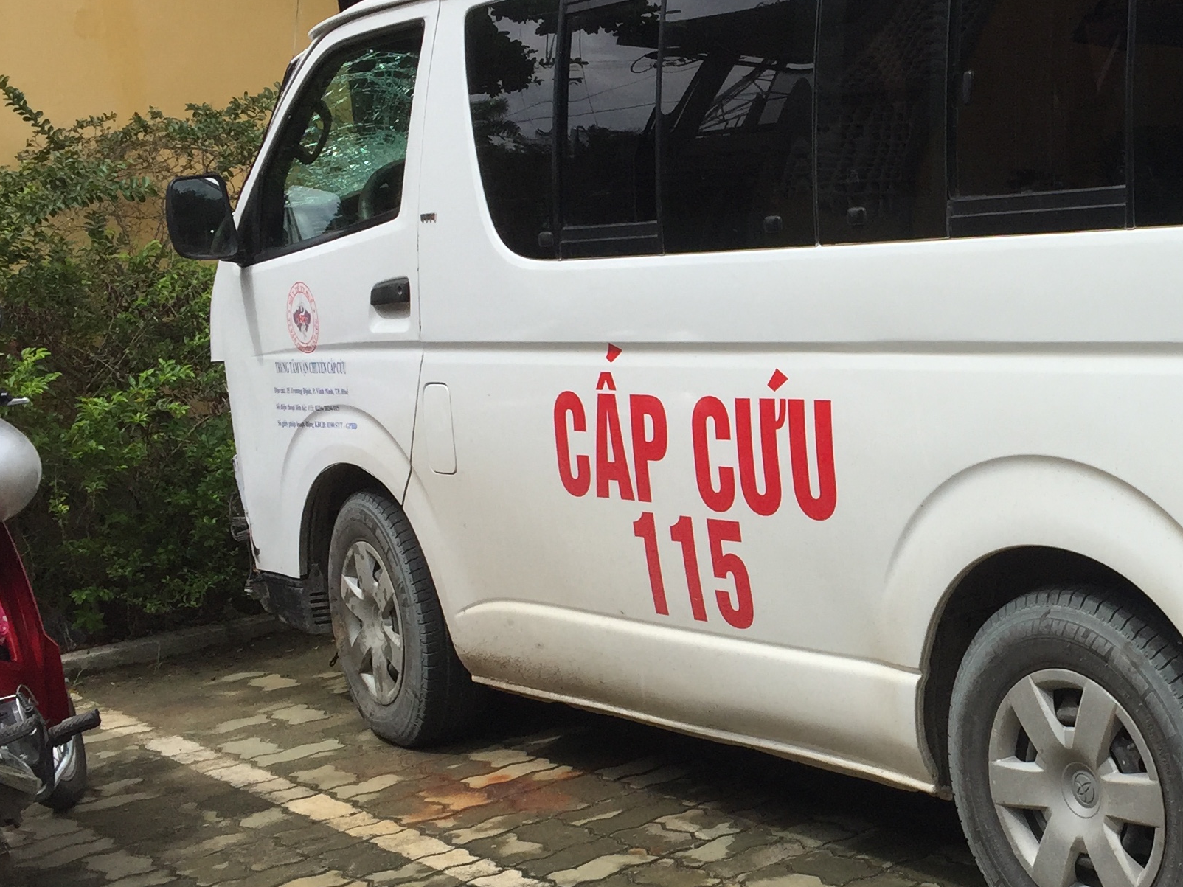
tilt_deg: -10.1
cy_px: 533
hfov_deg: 31.3
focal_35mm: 59
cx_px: 1047
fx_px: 2016
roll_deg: +0.6
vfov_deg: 24.8
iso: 32
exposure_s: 1/2198
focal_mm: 4.15
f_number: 2.2
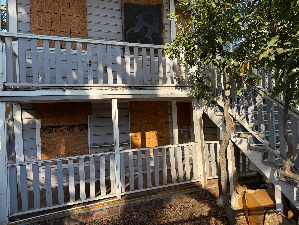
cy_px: 112
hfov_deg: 71.6
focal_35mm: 24
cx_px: 150
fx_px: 207
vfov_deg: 56.8
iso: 100
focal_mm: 6.76
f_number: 1.78
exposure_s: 1/943
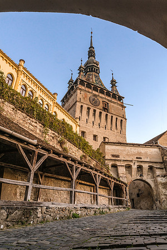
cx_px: 84
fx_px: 195
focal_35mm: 28
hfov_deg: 46.4
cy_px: 125
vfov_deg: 65.5
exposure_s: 8
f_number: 22
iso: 200
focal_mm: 28
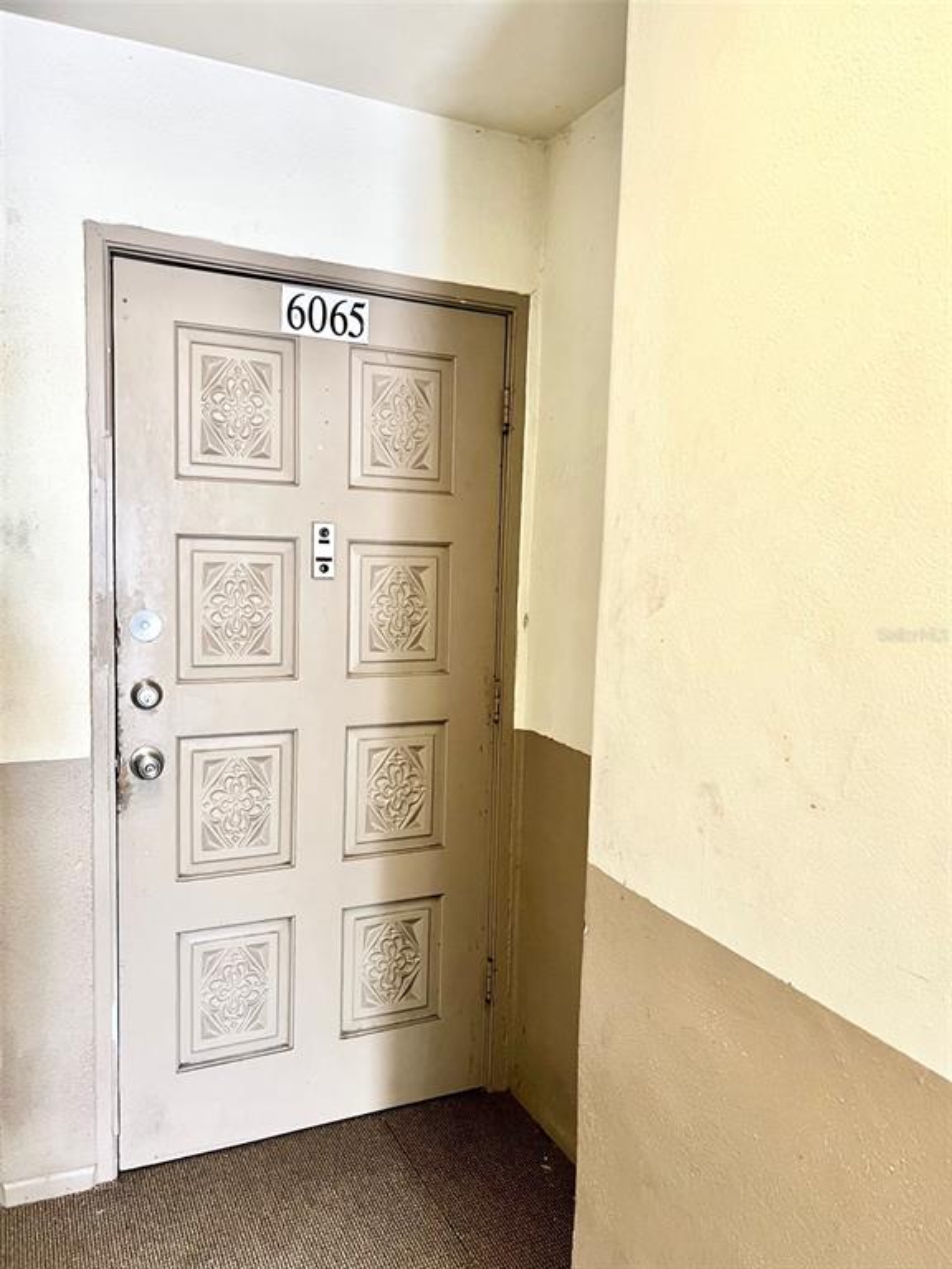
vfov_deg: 67.3
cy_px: 634
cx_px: 476
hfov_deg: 53.1
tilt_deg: -5.6
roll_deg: -1.7
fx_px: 953
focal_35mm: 26
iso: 400
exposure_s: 1/60
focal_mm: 5.7
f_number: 1.5
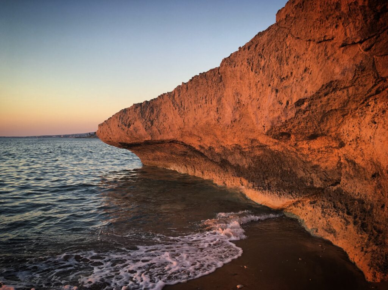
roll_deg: -2.2
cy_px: 145
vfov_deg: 48.2
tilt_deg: -3.4
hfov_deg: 61.7
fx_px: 325
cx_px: 194
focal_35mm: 29
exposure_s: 1/109
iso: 25
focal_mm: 4.15
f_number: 2.2
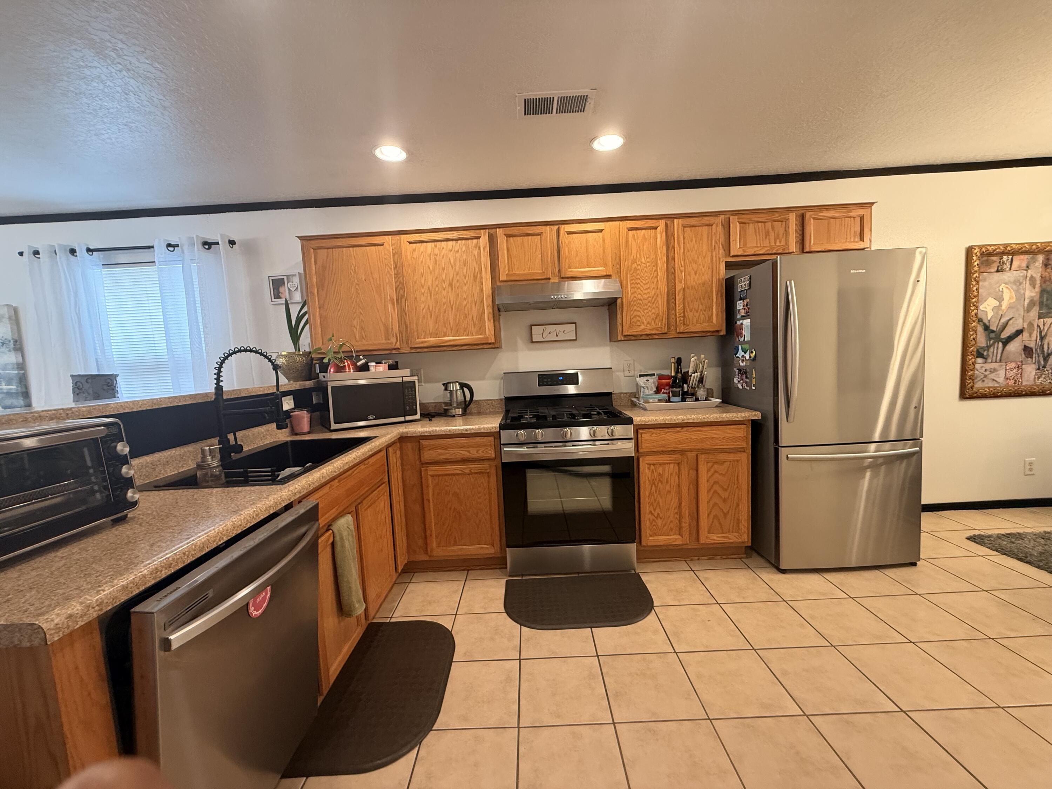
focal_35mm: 14
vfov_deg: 85.7
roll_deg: +2.8
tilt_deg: -4.5
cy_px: 394
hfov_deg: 102.1
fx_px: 425
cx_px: 526
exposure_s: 1/60
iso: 200
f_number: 2.2
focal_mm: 2.22
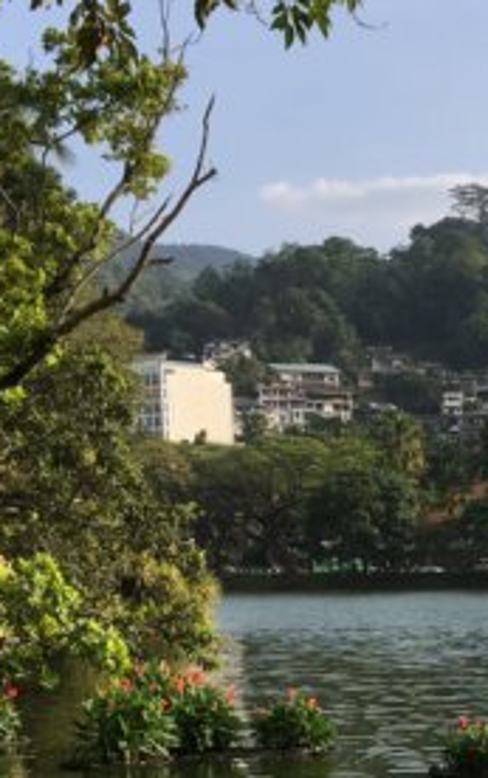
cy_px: 753
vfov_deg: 22.5
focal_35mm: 89
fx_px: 1890
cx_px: 731
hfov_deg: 13.8
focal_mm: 4.15
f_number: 2.2
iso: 25
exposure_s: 1/836
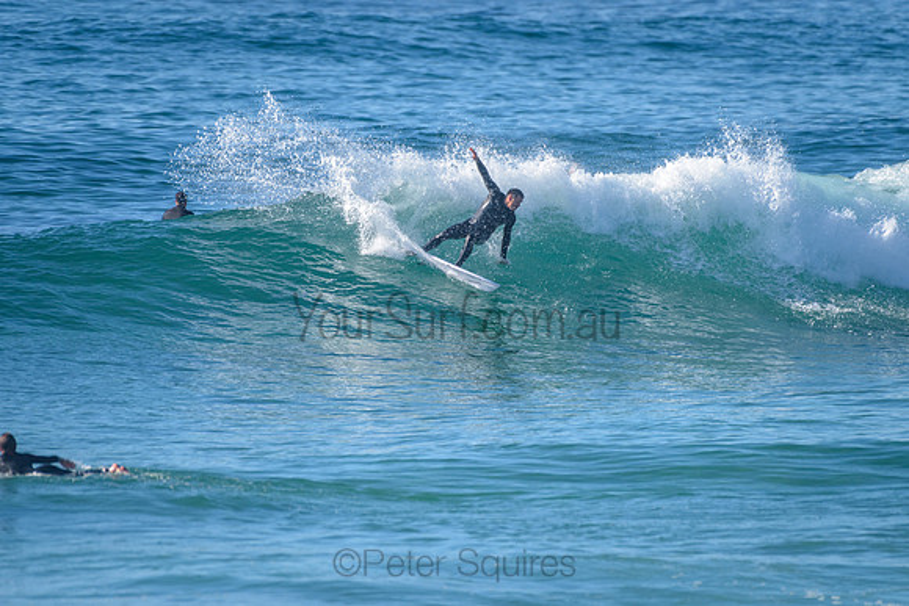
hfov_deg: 3.4
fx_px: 15476
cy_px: 239
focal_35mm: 613
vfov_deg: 2.2
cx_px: 471
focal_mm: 500
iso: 250
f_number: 5.6
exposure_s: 1/2000
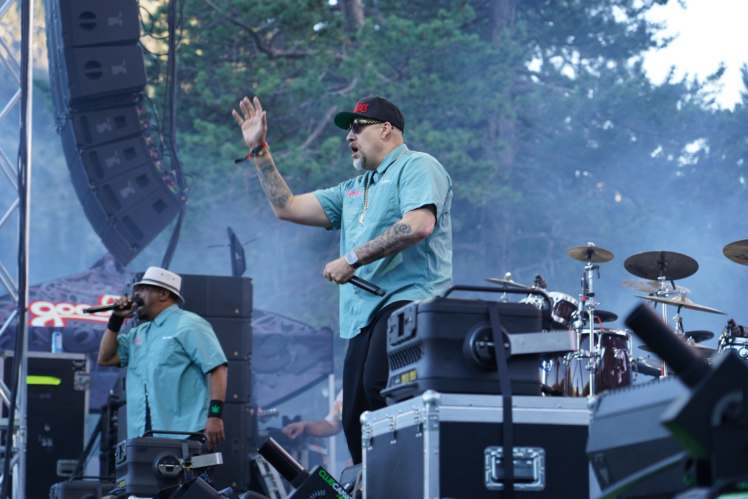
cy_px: 250
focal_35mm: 105
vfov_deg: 13.0
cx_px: 374
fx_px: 2181
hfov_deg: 19.5
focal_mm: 105
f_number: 4
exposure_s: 1/160
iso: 400
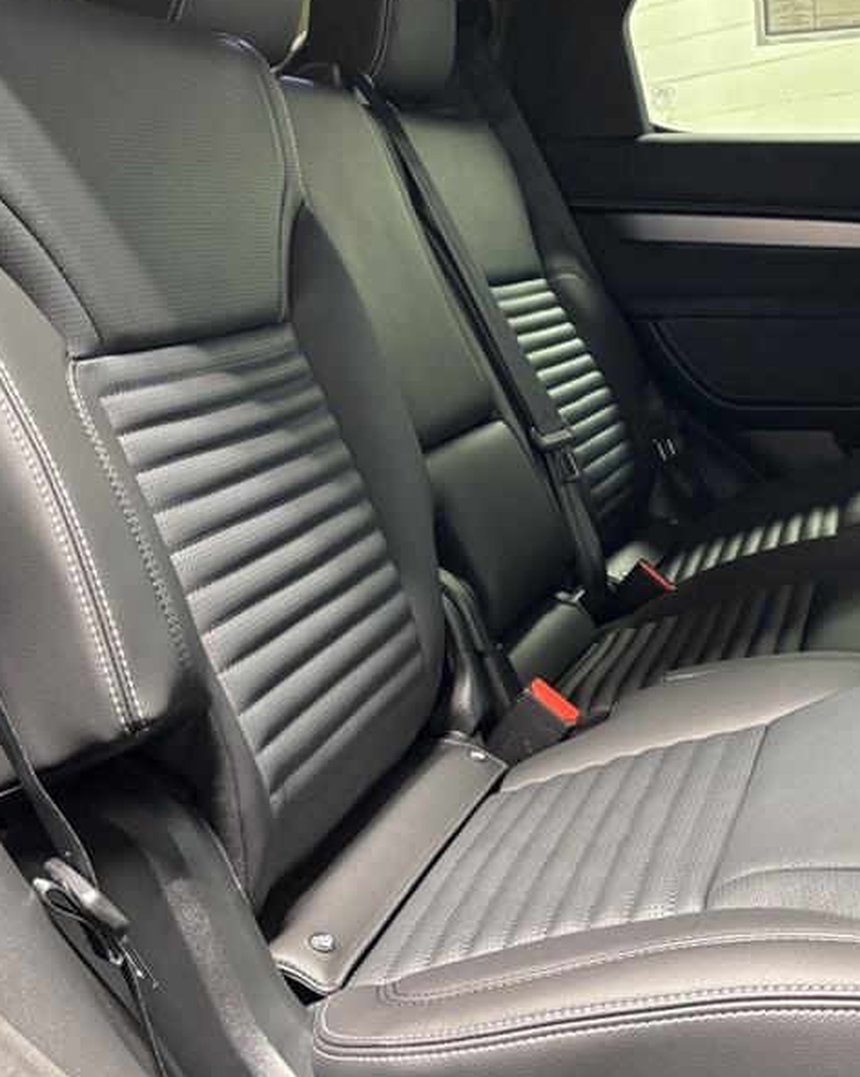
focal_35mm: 44
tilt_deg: -8.0
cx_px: 576
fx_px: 1401
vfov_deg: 41.7
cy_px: 395
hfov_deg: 33.8
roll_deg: +2.4
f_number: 1.6
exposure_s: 1/60
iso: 400
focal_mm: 5.96
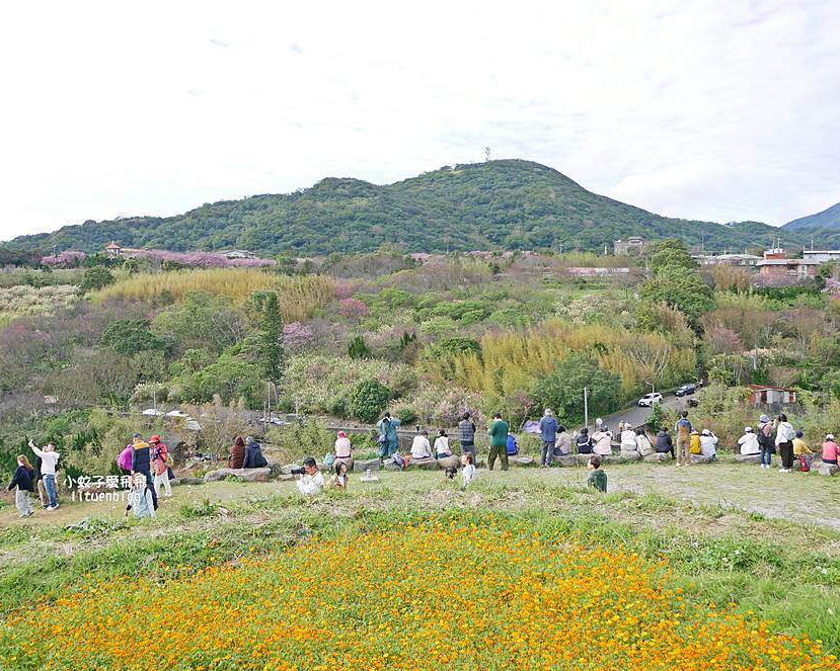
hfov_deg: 54.2
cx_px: 421
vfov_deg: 44.5
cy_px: 340
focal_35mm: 33
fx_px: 820
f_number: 3.5
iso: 200
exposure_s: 1/800
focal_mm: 14
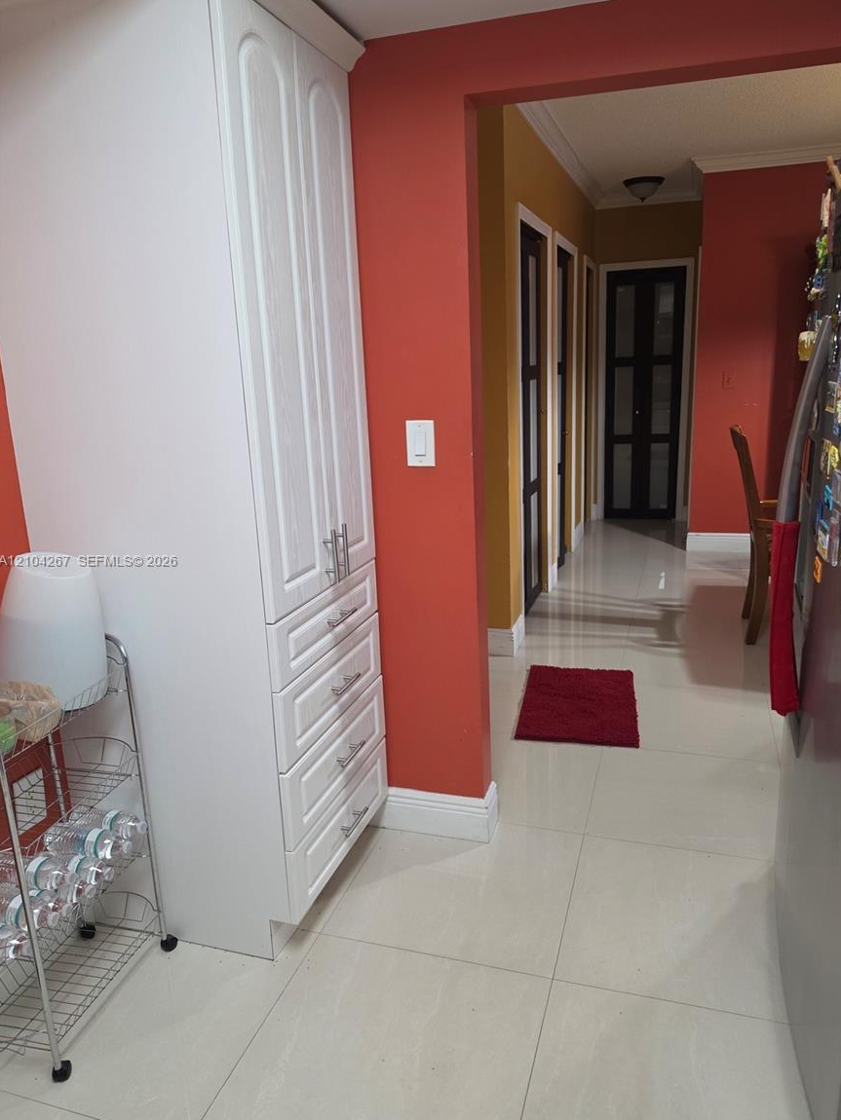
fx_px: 777
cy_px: 562
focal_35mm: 24
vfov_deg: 71.6
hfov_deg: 56.8
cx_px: 435
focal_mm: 6.5
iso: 250
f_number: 1.4
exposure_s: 1/120
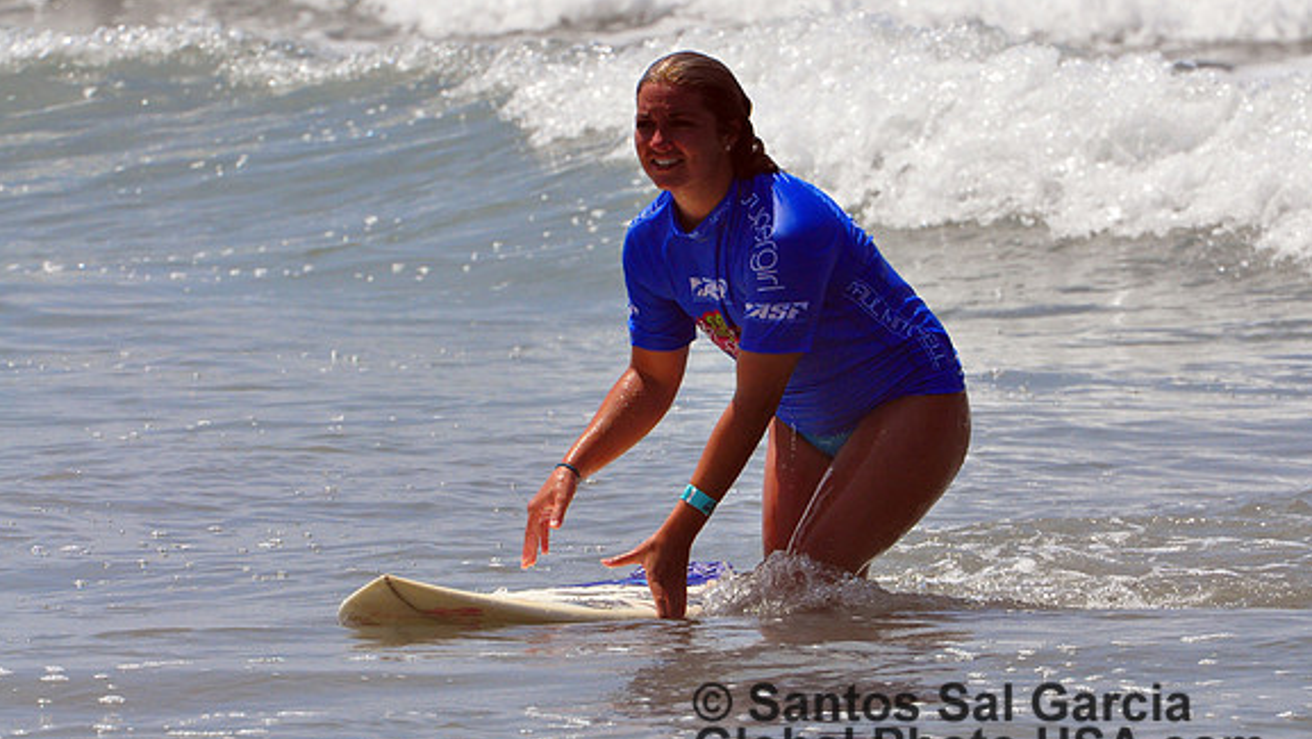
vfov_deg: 1.4
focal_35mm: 867
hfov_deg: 2.5
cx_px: 657
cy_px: 392
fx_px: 30172
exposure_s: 1/2000
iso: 1250
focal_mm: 550
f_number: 13
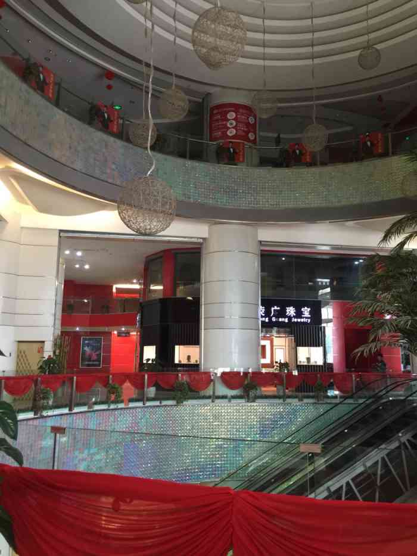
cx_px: 208
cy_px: 278
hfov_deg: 48.2
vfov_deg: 61.7
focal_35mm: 29
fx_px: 466
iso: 125
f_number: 2.2
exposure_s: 1/17
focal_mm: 4.15
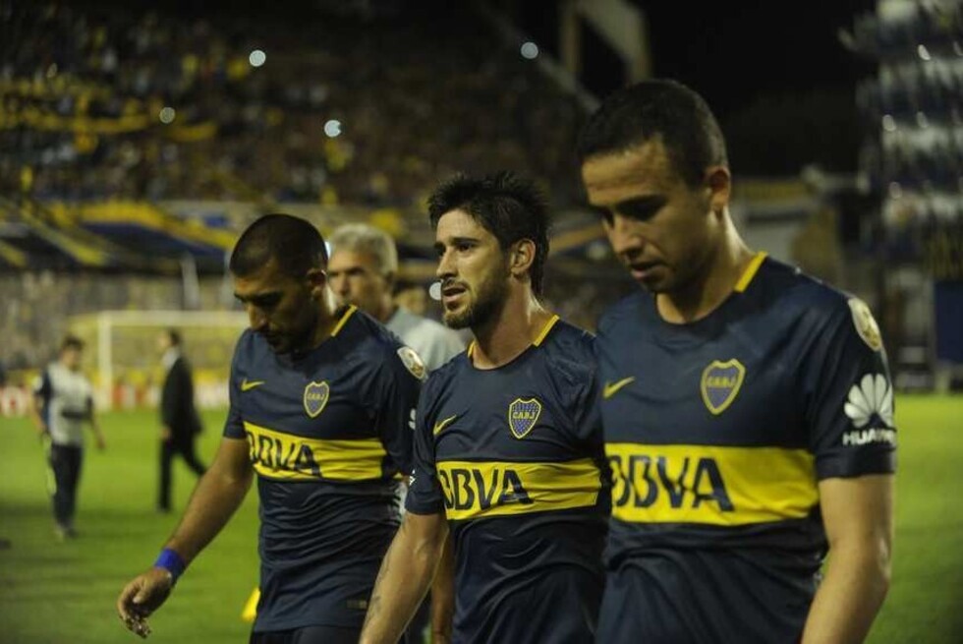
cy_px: 322
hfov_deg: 25.3
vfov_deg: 17.1
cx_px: 482
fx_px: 2142
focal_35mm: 80
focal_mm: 80
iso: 3200
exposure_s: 1/800
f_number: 2.8
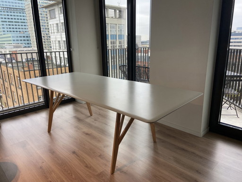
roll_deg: +1.6
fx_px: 182
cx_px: 121
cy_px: 91
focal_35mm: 26
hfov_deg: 67.3
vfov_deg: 53.1
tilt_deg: -15.3
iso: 125
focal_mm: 4.25
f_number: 1.8
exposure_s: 1/119
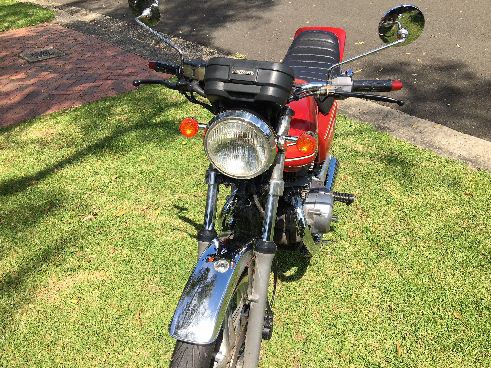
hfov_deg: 61.7
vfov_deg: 48.2
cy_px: 184
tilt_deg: -34.9
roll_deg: +4.8
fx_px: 411
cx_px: 246
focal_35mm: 29
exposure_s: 1/1282
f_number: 2.2
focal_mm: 4.15
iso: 25
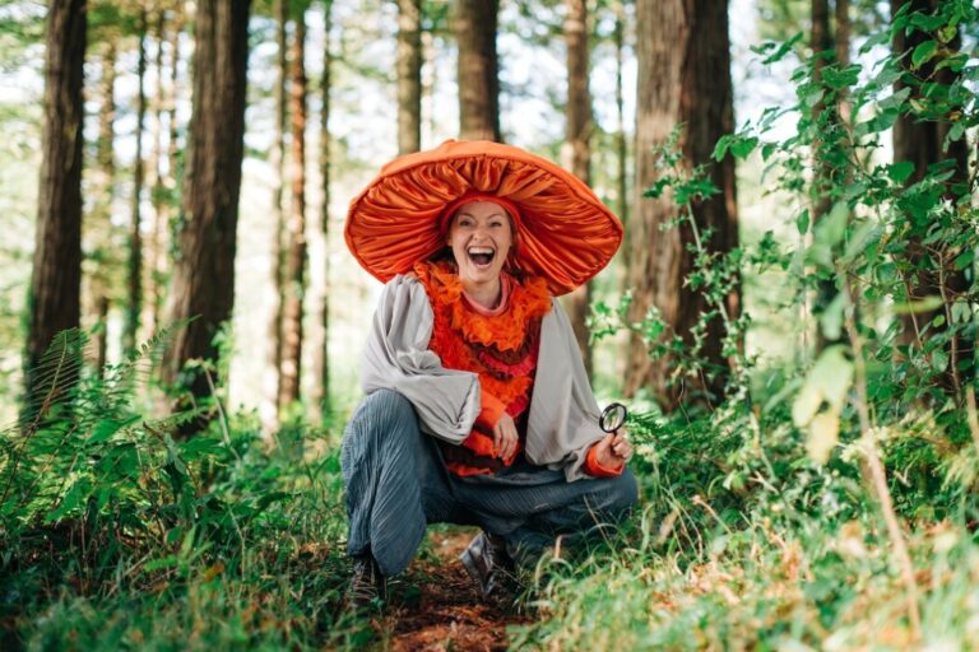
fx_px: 1360
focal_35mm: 50
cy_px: 326
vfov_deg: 27.0
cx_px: 490
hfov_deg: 39.6
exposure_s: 1/400
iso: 200
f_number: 2
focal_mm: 50
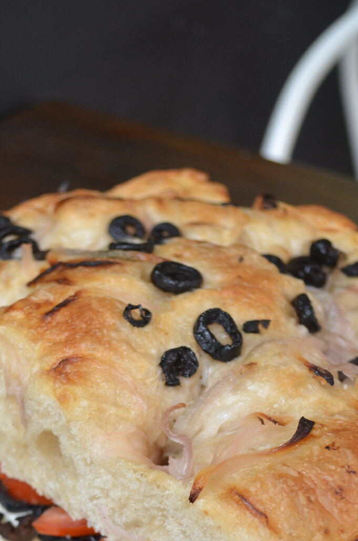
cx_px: 104
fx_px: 1049
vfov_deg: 27.5
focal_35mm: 70
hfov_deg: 19.3
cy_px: 524
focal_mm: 24
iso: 400
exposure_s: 1/60
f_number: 4
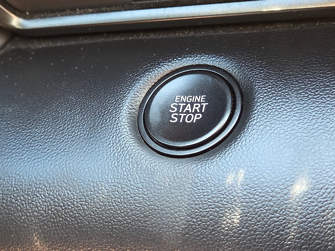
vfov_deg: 25.7
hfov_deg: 33.8
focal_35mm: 57
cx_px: 168
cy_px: 126
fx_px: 552
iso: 411
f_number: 1.8
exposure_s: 1/119
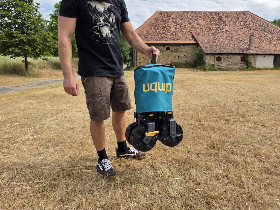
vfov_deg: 58.9
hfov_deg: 73.9
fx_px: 186
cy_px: 105
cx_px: 140
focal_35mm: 23
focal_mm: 6.3
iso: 80
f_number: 1.7
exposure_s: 1/4539
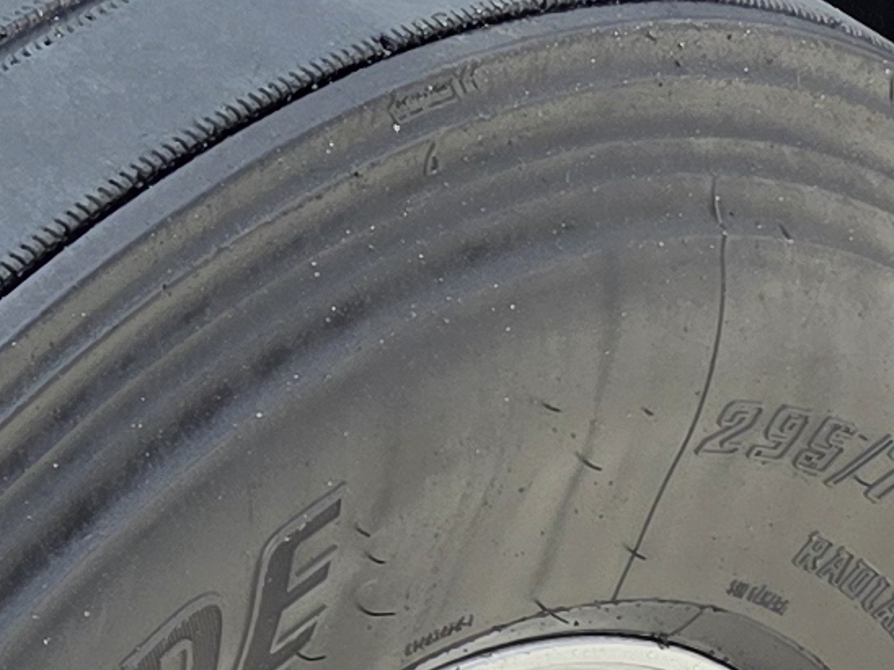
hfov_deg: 10.4
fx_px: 4339
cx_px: -1144
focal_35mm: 168
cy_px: -835
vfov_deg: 8.2
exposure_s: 1/3160
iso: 80
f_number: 1.7
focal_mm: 6.3
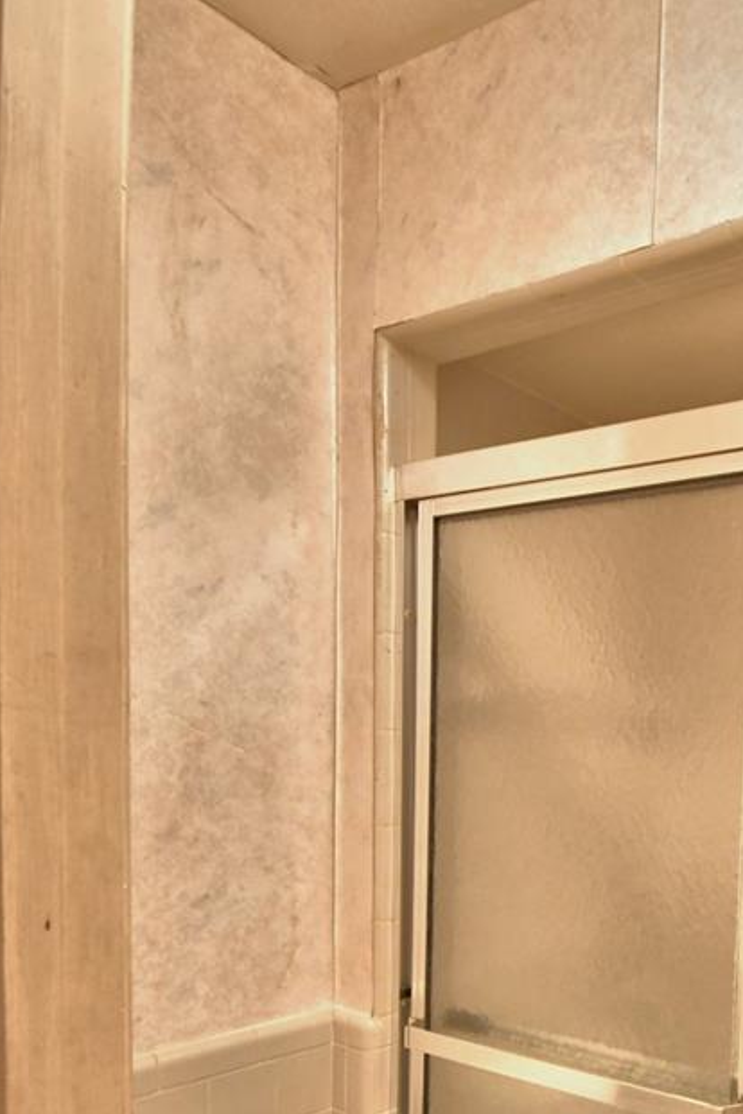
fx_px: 898
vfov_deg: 60.6
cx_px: 660
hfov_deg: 41.6
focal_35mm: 29
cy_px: 816
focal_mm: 10
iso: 1100
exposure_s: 1/30
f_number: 4.5
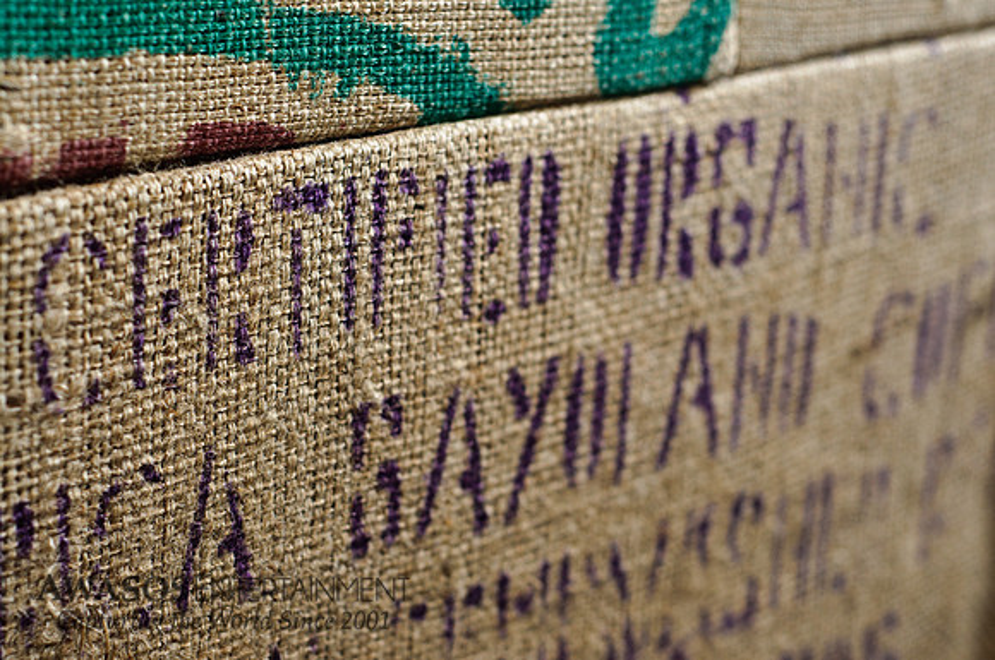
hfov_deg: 27.0
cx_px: 498
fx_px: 2070
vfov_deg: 18.1
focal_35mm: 75
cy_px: 330
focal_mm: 50
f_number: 3.5
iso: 200
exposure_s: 1/100
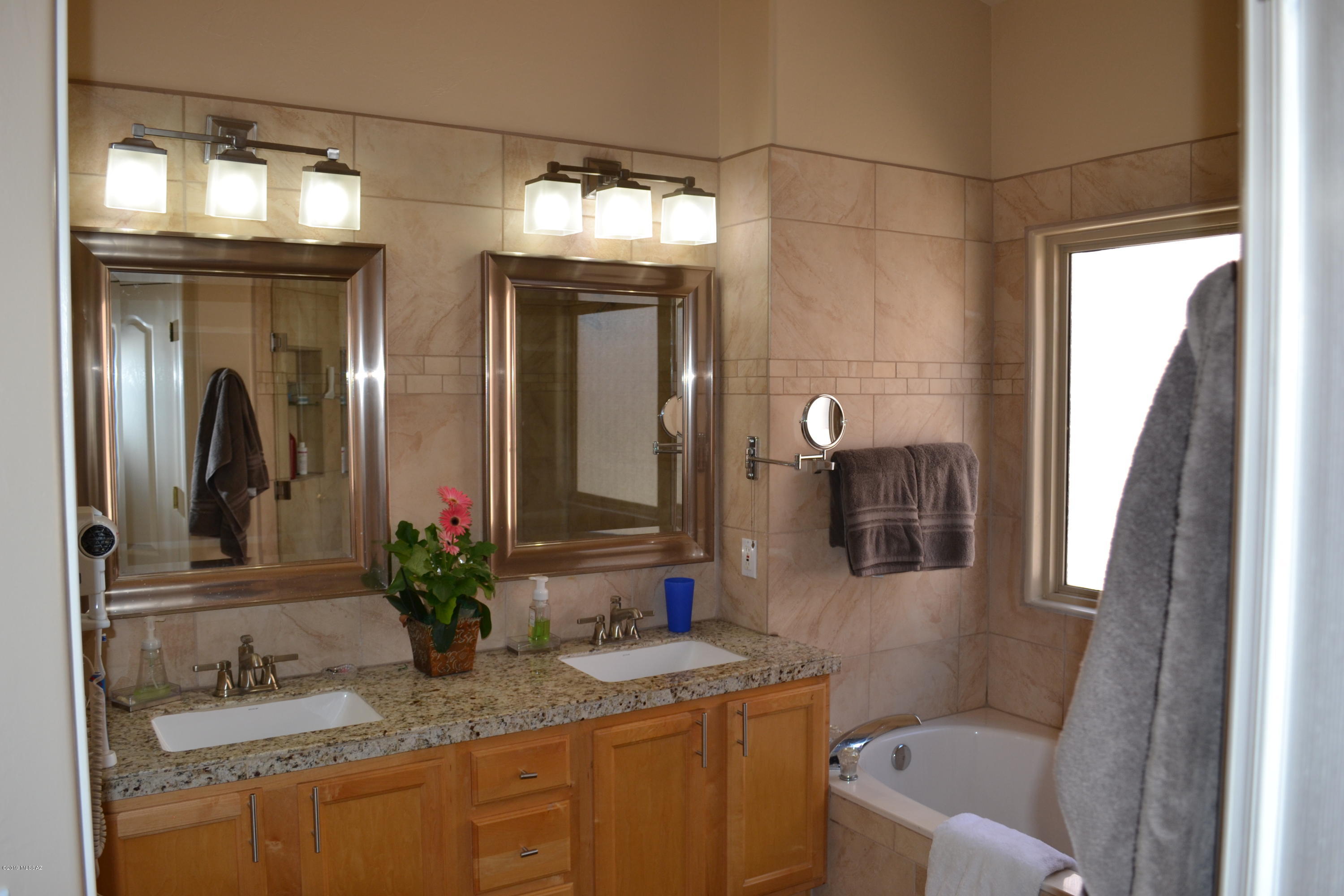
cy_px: 448
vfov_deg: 47.9
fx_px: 1008
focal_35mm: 27
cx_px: 672
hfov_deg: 67.4
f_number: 4
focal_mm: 18
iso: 220
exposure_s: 1/125
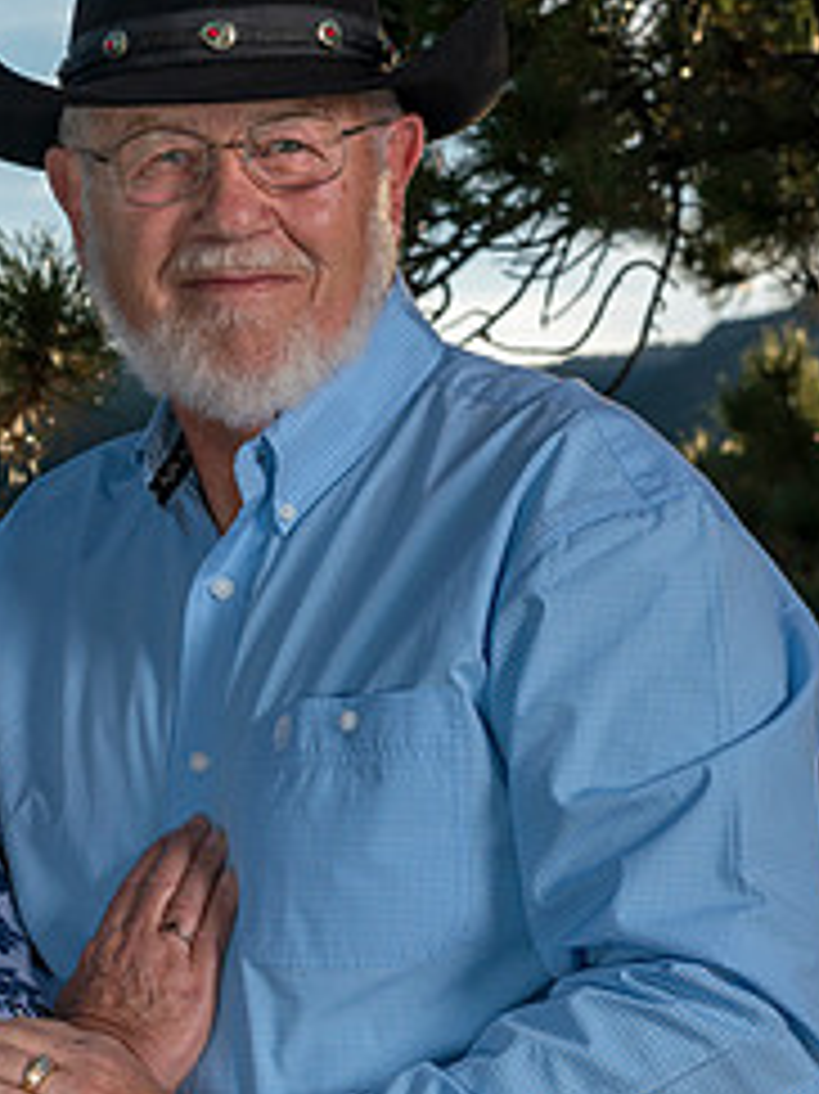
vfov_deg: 17.1
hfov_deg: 12.8
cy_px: 579
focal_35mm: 115
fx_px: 3631
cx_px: 63
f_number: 7.1
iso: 100
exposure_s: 1/250
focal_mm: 50
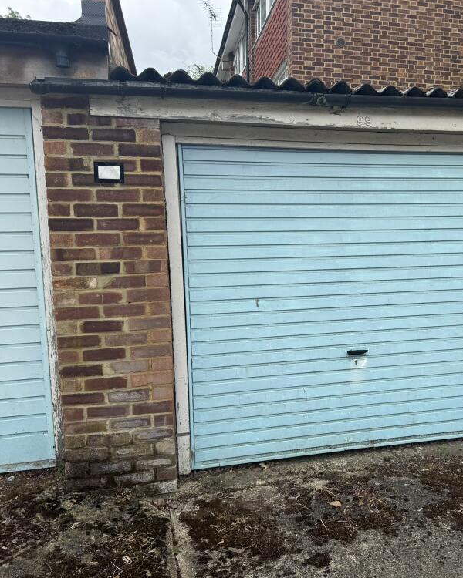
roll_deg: +0.6
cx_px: 320
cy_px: 289
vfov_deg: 55.7
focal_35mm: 32
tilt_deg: -6.2
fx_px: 548
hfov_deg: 44.9
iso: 80
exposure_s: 1/1261
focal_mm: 6.76
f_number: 1.78
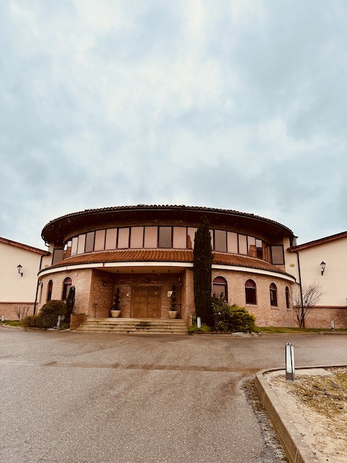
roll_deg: -3.0
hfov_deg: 56.8
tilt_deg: +15.0
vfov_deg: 71.6
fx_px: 321
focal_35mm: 24
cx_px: 174
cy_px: 232
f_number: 1.78
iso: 80
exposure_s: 1/1779
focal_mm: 6.86
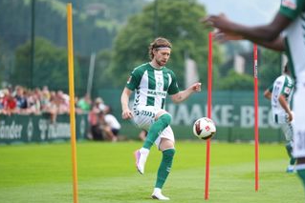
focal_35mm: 188
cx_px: 165
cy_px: 106
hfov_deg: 10.9
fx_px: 1593
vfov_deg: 7.3
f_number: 2
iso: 640
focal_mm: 150
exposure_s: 1/4000
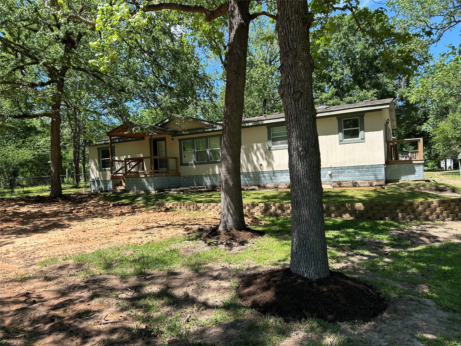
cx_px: 230
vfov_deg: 53.1
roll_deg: +2.7
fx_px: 346
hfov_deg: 67.3
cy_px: 173
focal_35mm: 26
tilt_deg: -0.6
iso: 50
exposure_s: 1/1280
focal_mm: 5.7
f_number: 1.5
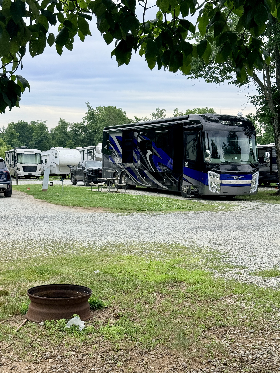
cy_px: 186
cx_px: 140
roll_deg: -1.4
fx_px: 518
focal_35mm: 48
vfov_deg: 39.7
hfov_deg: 30.3
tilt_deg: -3.0
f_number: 1.78
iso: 80
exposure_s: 1/1642
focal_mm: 6.76
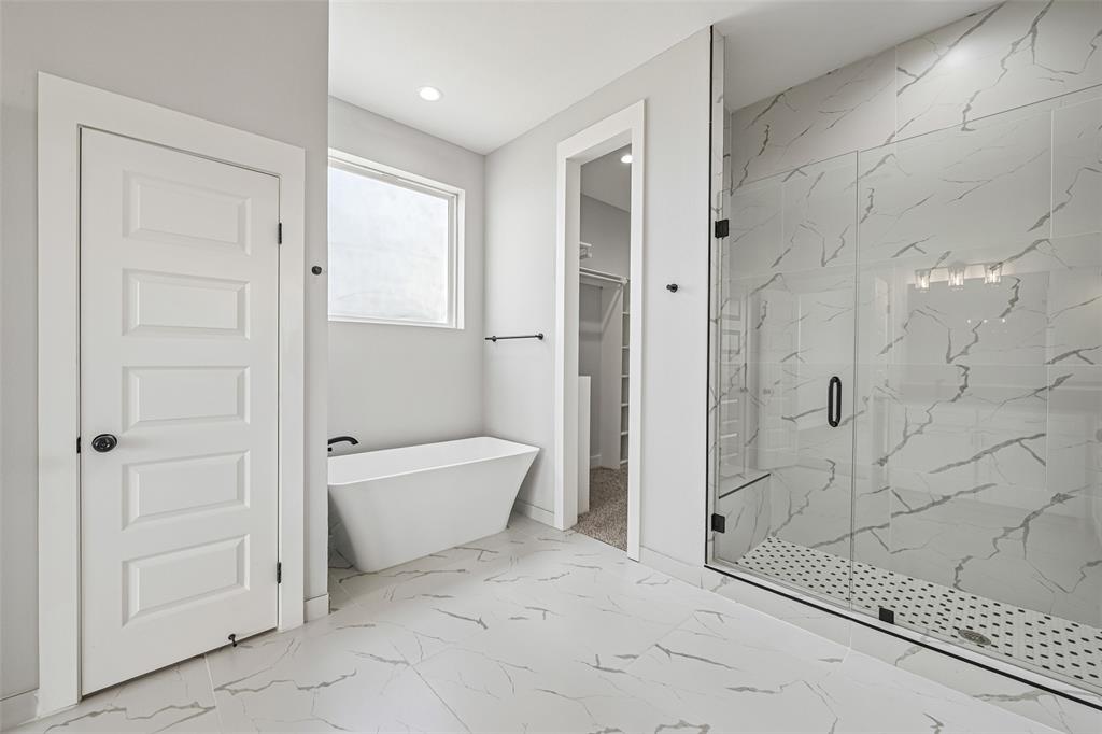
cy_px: 367
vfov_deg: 81.2
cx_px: 551
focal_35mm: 14
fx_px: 428
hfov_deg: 104.3
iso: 400
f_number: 8
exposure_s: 1/100
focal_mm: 14
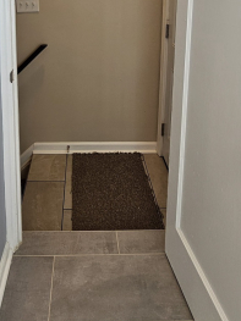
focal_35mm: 33
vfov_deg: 46.4
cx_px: 88
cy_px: 1
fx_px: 307
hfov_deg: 42.5
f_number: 2.2
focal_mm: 2.2
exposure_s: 1/60
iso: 50
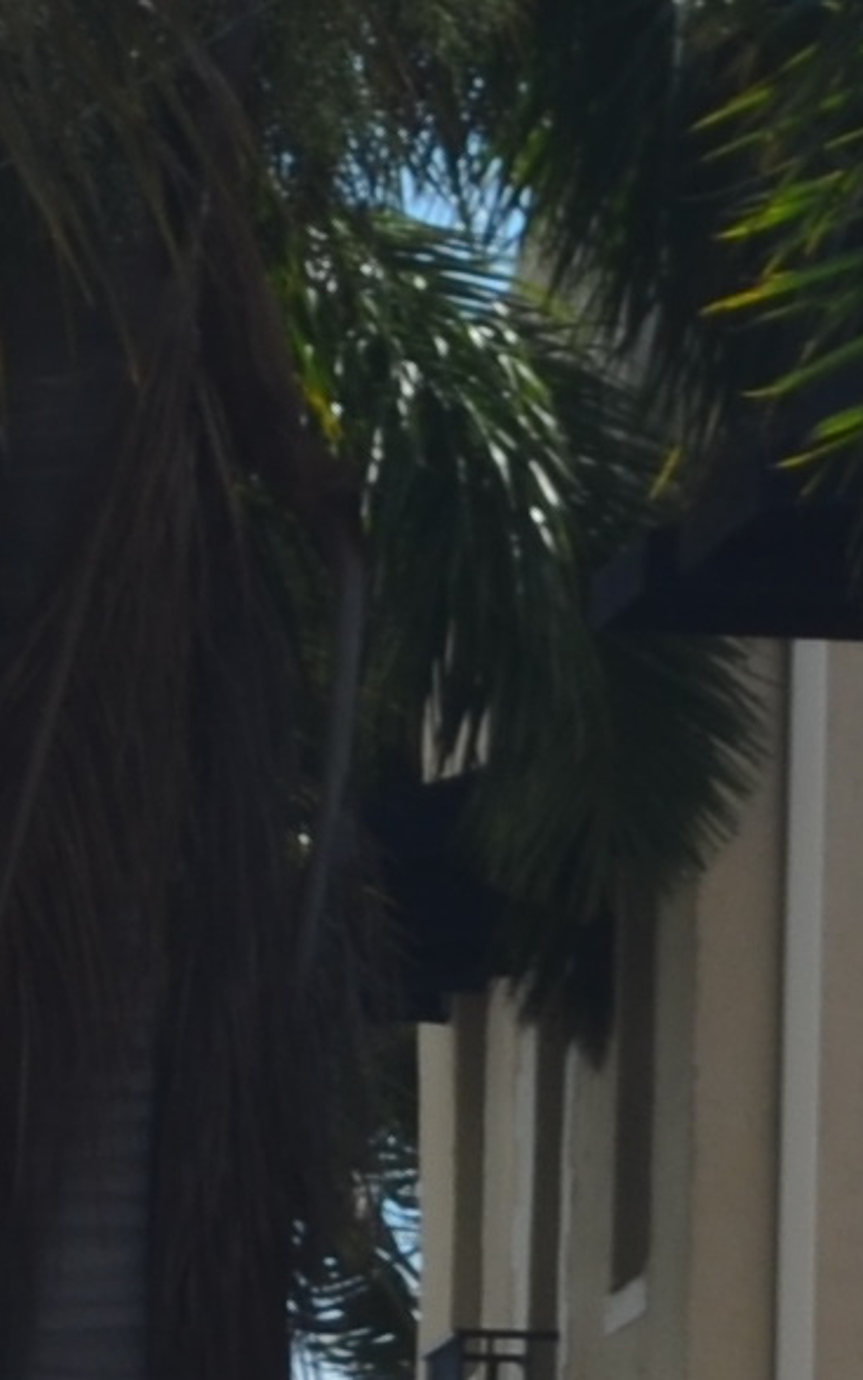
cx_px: -2838
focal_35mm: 704
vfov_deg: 2.9
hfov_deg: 1.8
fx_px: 26496
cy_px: 3773
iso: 100
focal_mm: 55
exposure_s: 1/320
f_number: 9
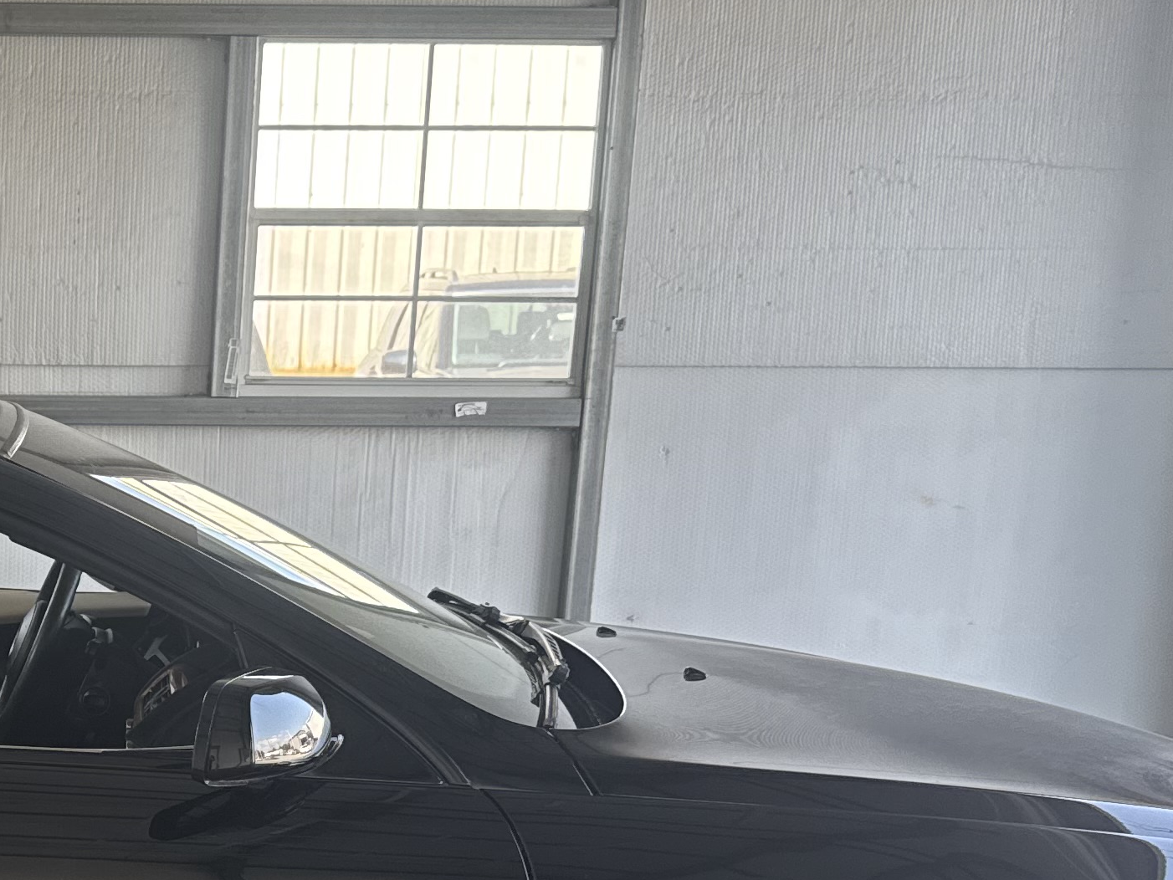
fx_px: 2339
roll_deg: -0.9
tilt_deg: -14.1
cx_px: -124
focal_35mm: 69
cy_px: 883
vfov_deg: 20.6
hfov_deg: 26.0
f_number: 1.78
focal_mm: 6.76
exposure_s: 1/296
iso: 100
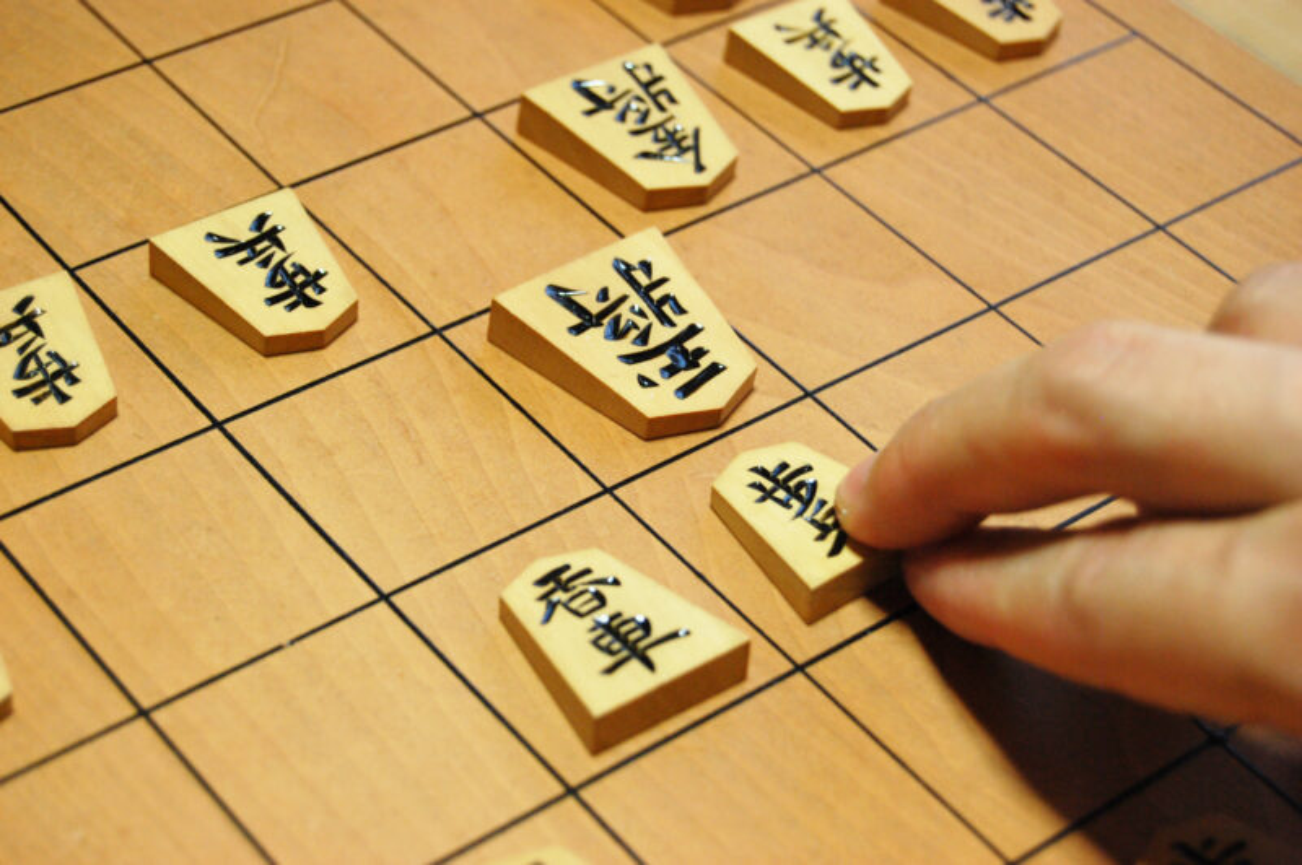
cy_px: 432
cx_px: 651
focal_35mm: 82
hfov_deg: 24.6
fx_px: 2981
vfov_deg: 16.5
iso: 800
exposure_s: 1/25
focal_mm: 55
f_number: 5.6
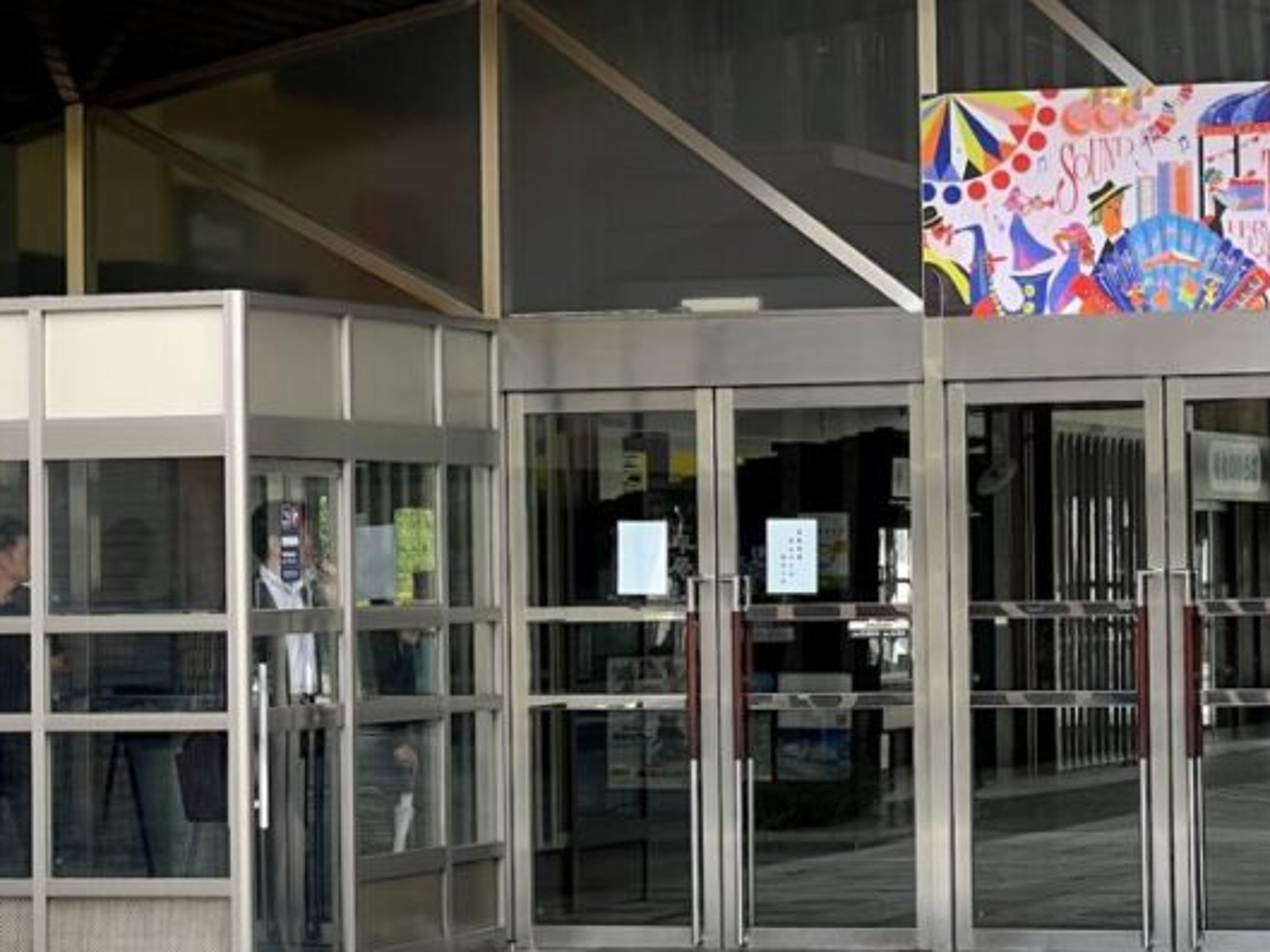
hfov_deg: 13.2
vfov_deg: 10.0
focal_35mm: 149
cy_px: 400
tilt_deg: +3.4
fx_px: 5468
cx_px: 701
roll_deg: +1.0
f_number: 2.8
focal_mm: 9
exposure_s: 1/103
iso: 32
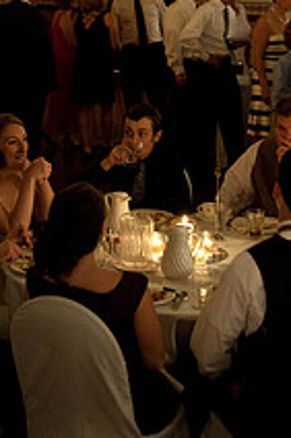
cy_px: 99
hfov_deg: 13.4
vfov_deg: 19.9
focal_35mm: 102
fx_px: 1239
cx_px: 75
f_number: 4
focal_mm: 48
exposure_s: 1/40
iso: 3200
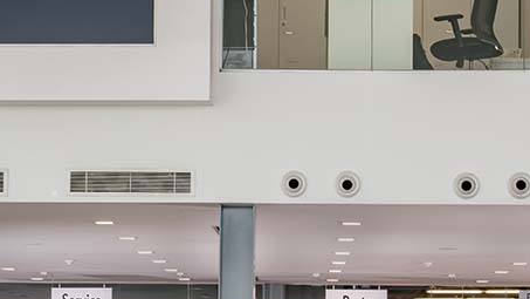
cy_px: 366
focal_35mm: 80
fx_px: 1124
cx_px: 167
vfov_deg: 14.6
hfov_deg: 26.3
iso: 1250
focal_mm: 36
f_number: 11
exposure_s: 1/250
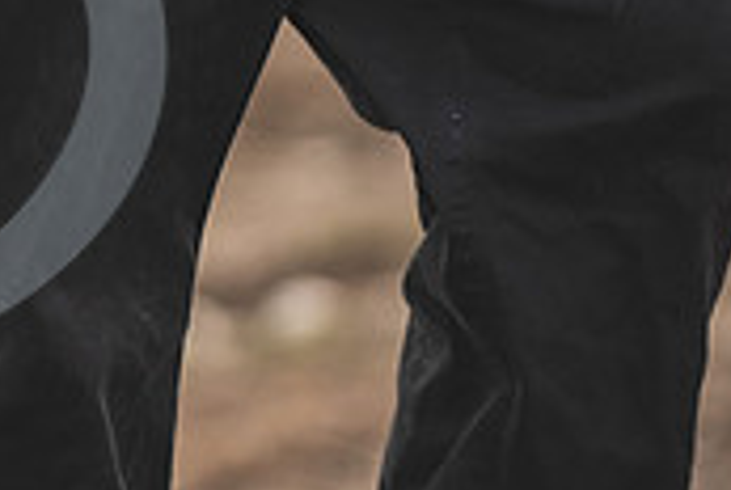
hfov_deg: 4.7
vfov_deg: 3.2
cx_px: -330
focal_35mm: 435
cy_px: -137
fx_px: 8848
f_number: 2.8
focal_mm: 130
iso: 800
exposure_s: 1/320
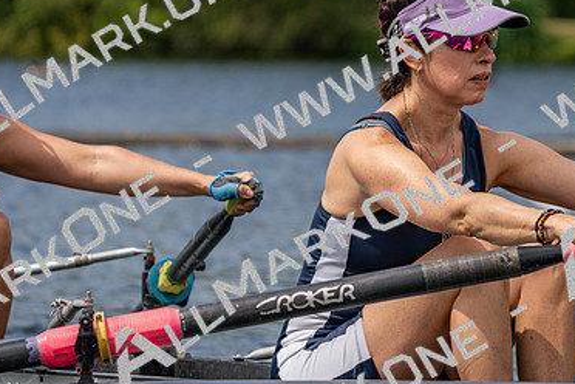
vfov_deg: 4.4
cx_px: 428
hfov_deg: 6.6
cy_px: 154
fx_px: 4983
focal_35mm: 312
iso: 200
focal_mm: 200
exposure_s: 1/1600
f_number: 5.6
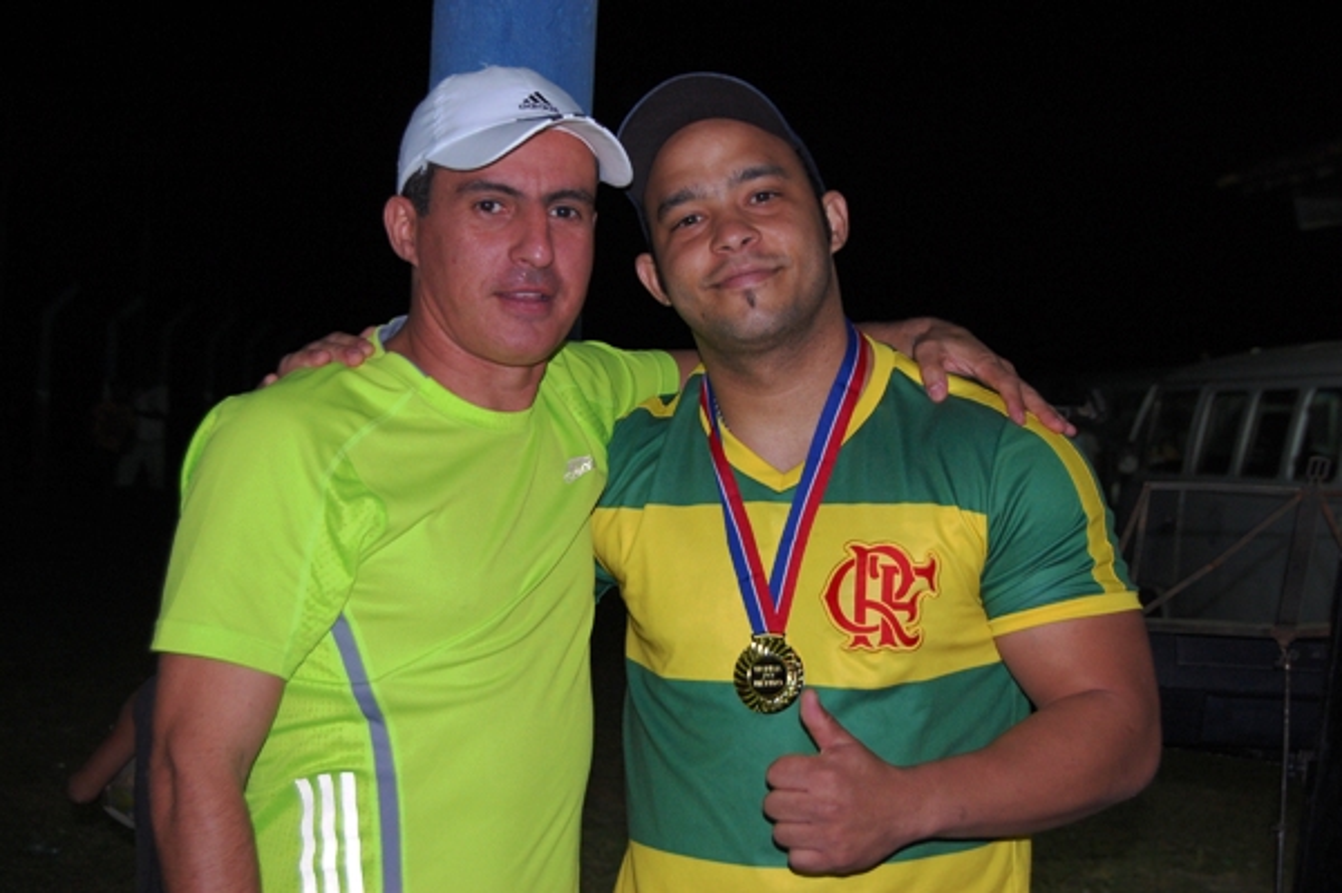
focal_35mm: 60
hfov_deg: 33.4
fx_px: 2235
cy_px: 446
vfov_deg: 22.6
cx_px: 671
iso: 400
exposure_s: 1/60
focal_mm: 40
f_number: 5
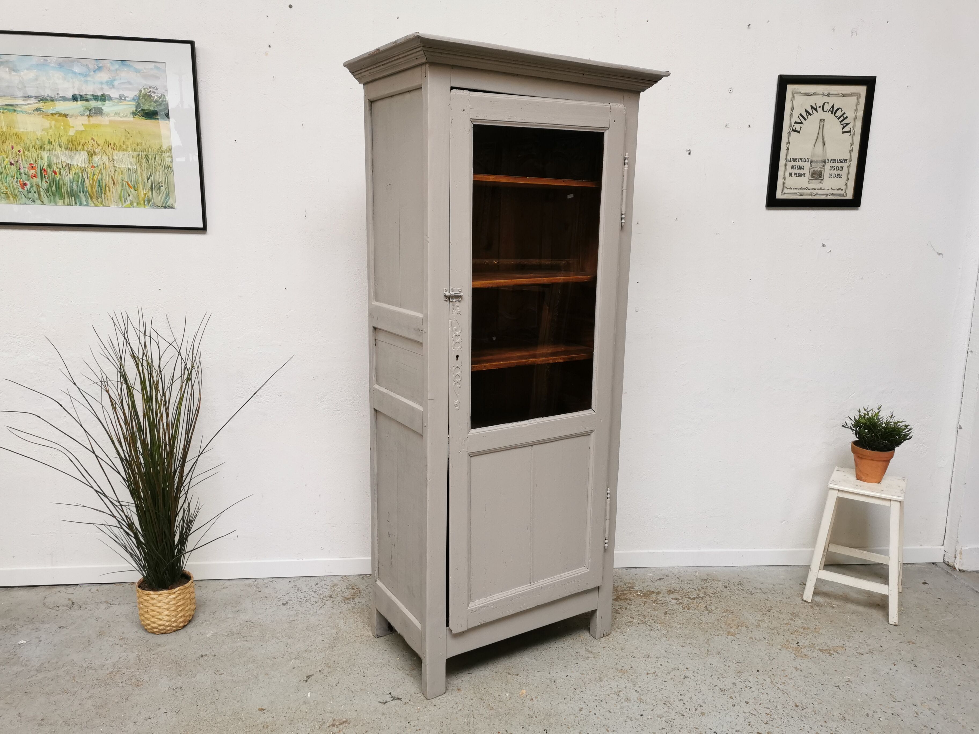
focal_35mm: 27
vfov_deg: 51.4
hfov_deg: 65.3
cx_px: 490
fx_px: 764
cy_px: 367
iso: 160
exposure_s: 1/100
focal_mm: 5.58
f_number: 1.8
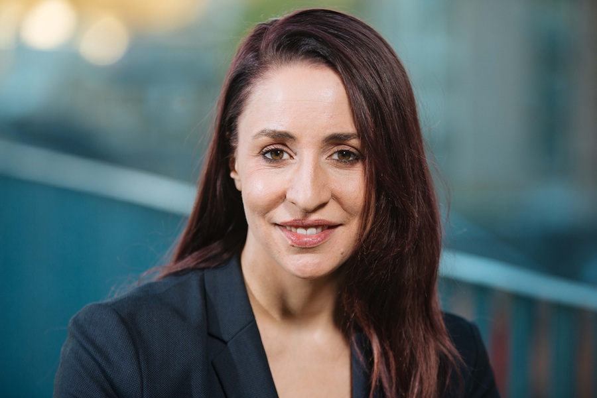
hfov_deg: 11.7
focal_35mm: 175
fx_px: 2902
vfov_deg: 7.8
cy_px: 199
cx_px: 298
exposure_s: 1/125
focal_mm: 175
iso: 250
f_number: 3.5
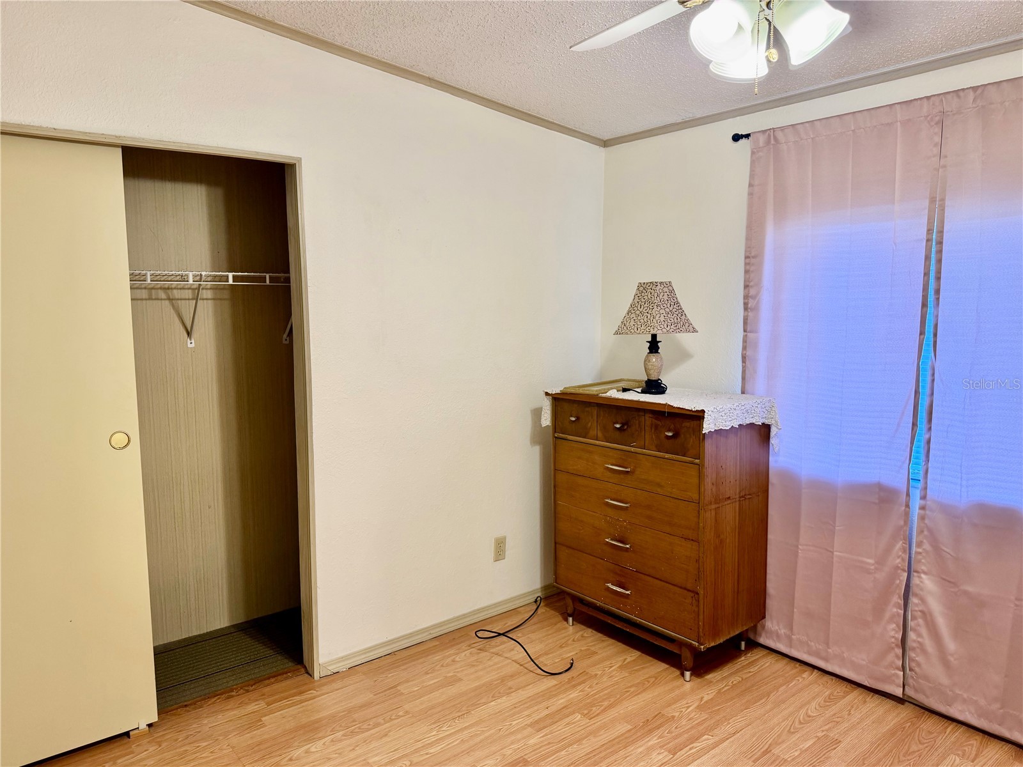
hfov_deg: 71.6
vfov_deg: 56.8
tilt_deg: -6.3
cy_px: 384
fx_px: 709
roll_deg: -0.6
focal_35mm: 24
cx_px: 512
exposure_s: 1/60
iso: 125
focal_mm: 6.76
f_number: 1.78
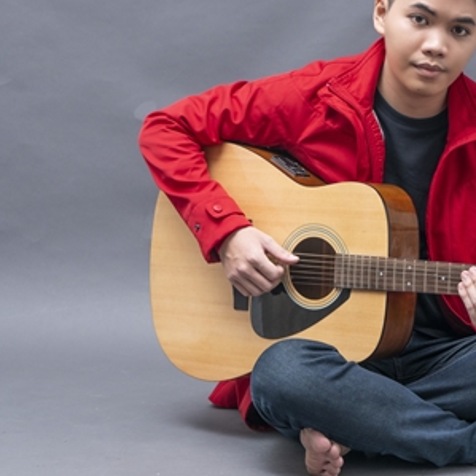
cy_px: 168
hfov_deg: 18.9
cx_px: 392
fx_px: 1416
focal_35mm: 91
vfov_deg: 19.0
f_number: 7.1
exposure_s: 1/200
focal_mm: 50
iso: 320
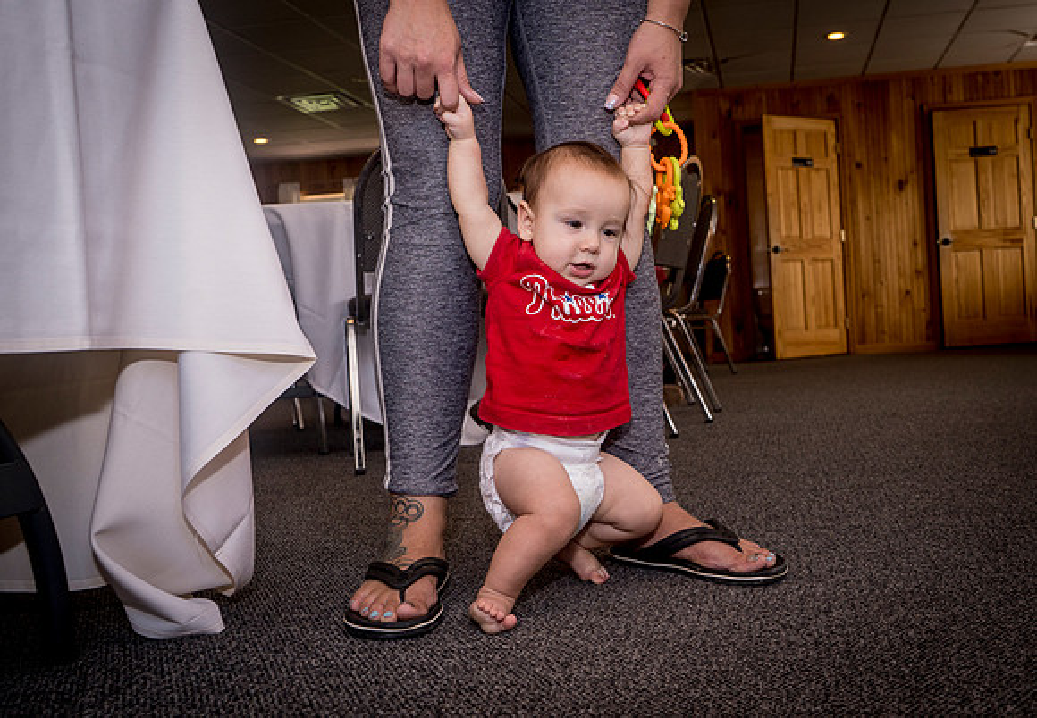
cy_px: 359
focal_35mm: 34
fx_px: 994
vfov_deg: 39.7
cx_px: 639
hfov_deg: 54.5
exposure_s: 1/100
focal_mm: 28
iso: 500
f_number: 5.6
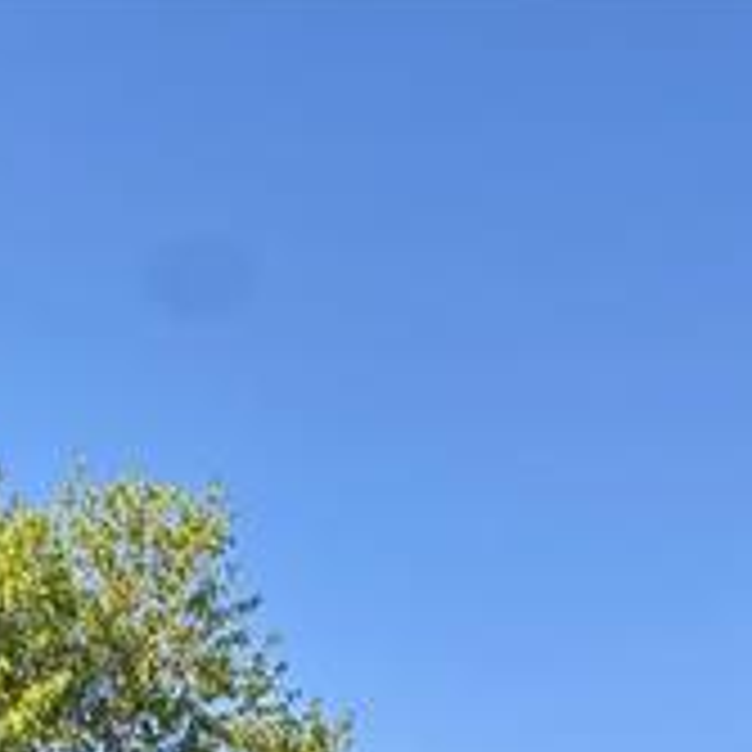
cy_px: 1707
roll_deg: +0.2
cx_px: 302
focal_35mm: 57
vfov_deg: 16.3
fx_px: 1401
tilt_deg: -17.8
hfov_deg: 30.0
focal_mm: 2.22
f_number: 2.2
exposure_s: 1/241
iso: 40
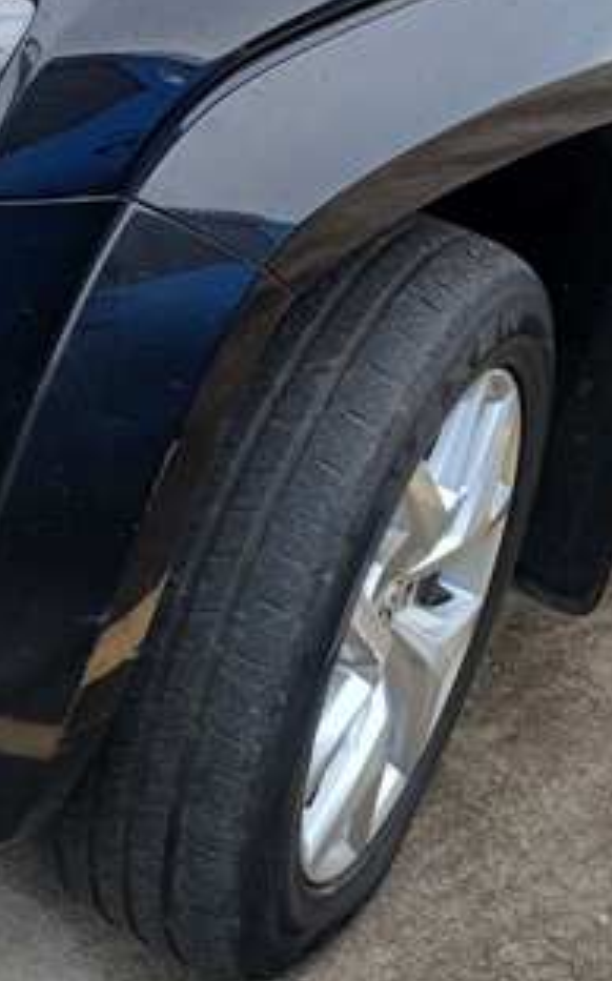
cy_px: 120
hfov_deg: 18.1
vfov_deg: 28.0
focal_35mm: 71
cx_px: 88
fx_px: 1897
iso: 25
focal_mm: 3.98
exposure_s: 1/120
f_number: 1.8
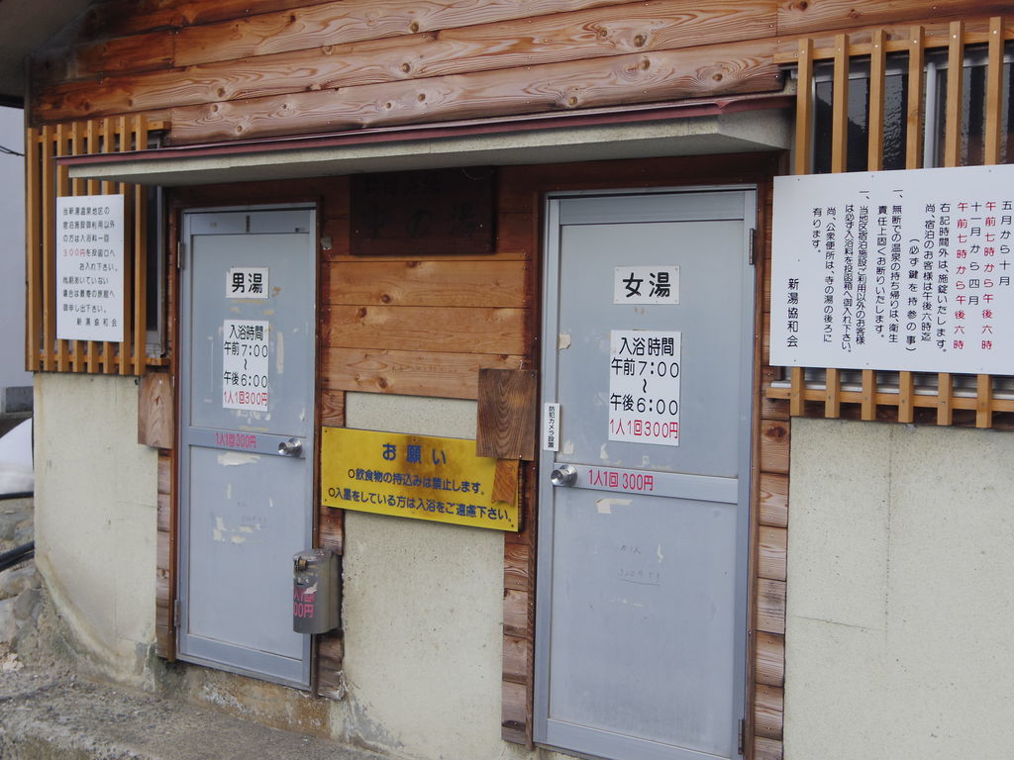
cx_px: 507
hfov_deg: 40.4
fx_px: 1377
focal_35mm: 47
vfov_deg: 30.9
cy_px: 380
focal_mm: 8.5
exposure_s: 1/320
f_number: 3.2
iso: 125
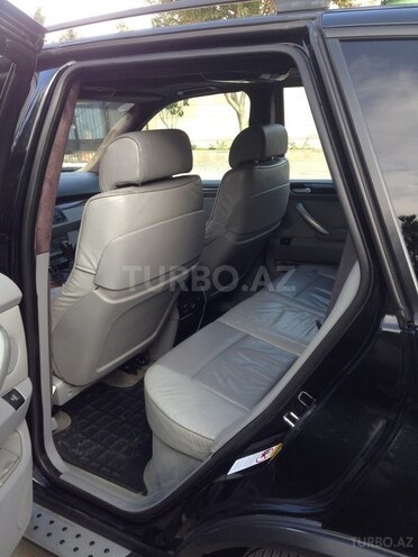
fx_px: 531
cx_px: 209
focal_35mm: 33
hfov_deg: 42.9
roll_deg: +0.7
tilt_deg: -15.3
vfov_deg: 55.4
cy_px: 278
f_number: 2.4
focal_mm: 4.12
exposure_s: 1/148
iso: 50
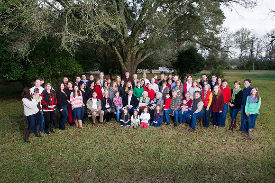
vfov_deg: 53.1
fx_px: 183
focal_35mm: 24
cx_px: 138
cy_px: 92
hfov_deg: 73.8
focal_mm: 24
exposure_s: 1/320
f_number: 8
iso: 1000
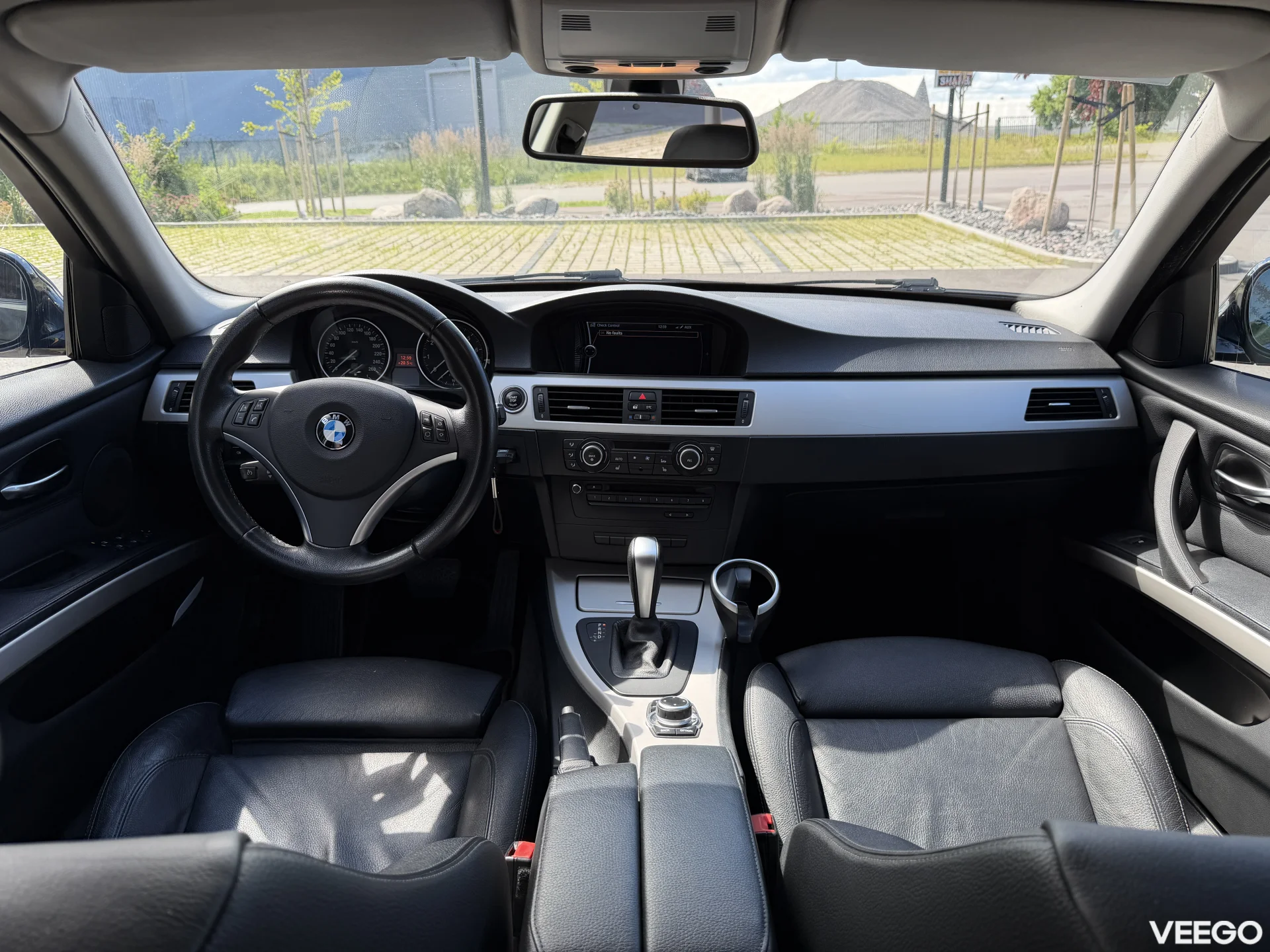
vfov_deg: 56.8
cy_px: 476
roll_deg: +2.0
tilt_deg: -20.2
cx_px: 635
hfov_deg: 71.6
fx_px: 881
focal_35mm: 24
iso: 80
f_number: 1.78
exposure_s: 1/622
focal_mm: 6.76
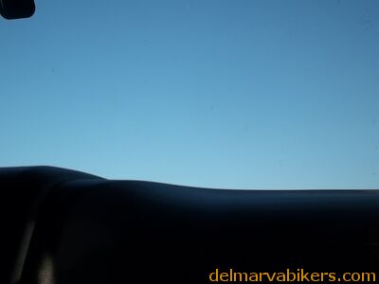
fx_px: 405
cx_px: 190
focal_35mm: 37
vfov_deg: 38.7
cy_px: 142
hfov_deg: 50.1
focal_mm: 6.6
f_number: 4
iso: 80
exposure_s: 1/500
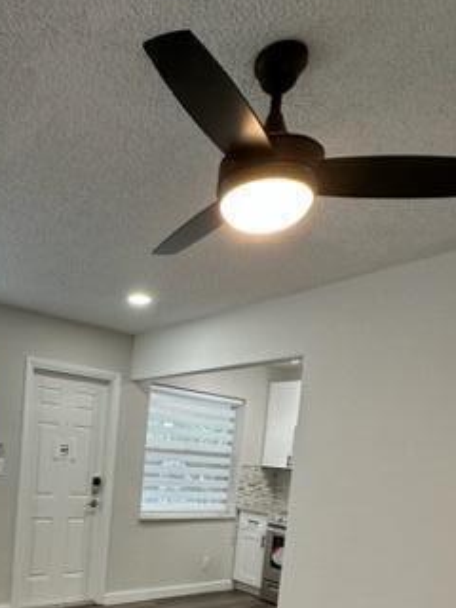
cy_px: 486
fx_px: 492
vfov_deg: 58.6
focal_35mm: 28
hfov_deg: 46.2
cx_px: 68
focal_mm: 2.22
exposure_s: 1/120
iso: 125
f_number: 2.2
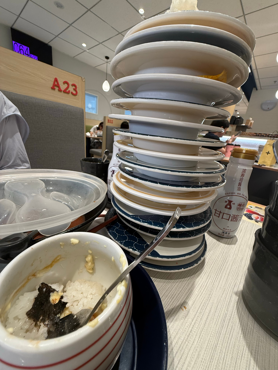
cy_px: 185
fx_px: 150
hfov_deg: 85.7
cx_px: 139
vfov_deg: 102.1
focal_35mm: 14
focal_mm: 2.22
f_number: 2.2
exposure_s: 1/99
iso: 160
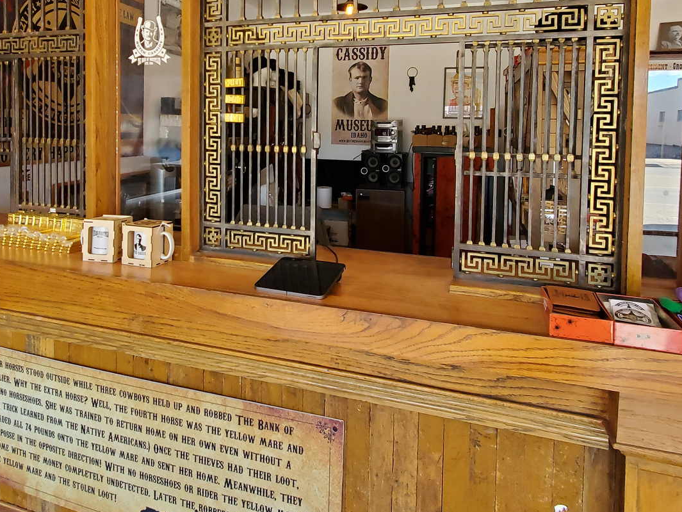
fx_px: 493
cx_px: 288
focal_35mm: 25
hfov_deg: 69.0
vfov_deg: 53.4
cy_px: 158
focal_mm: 1.8
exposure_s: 1/60
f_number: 2.2
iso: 200
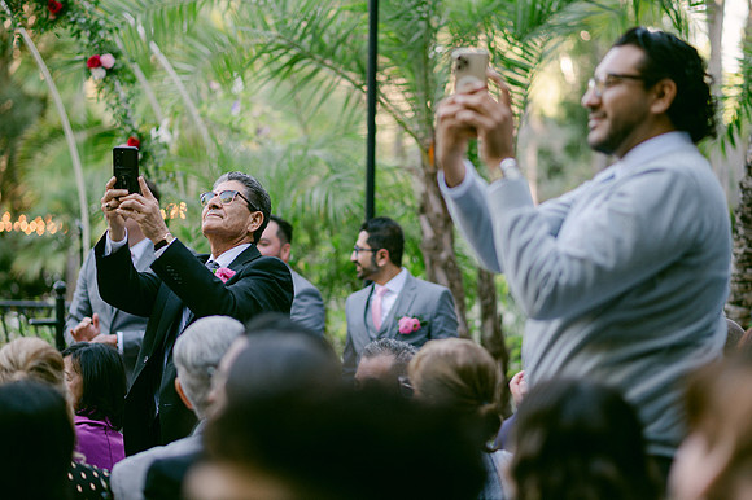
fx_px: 1774
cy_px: 250
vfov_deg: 16.1
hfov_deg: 23.9
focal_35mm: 85
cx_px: 376
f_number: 2
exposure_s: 1/250
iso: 200
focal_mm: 85
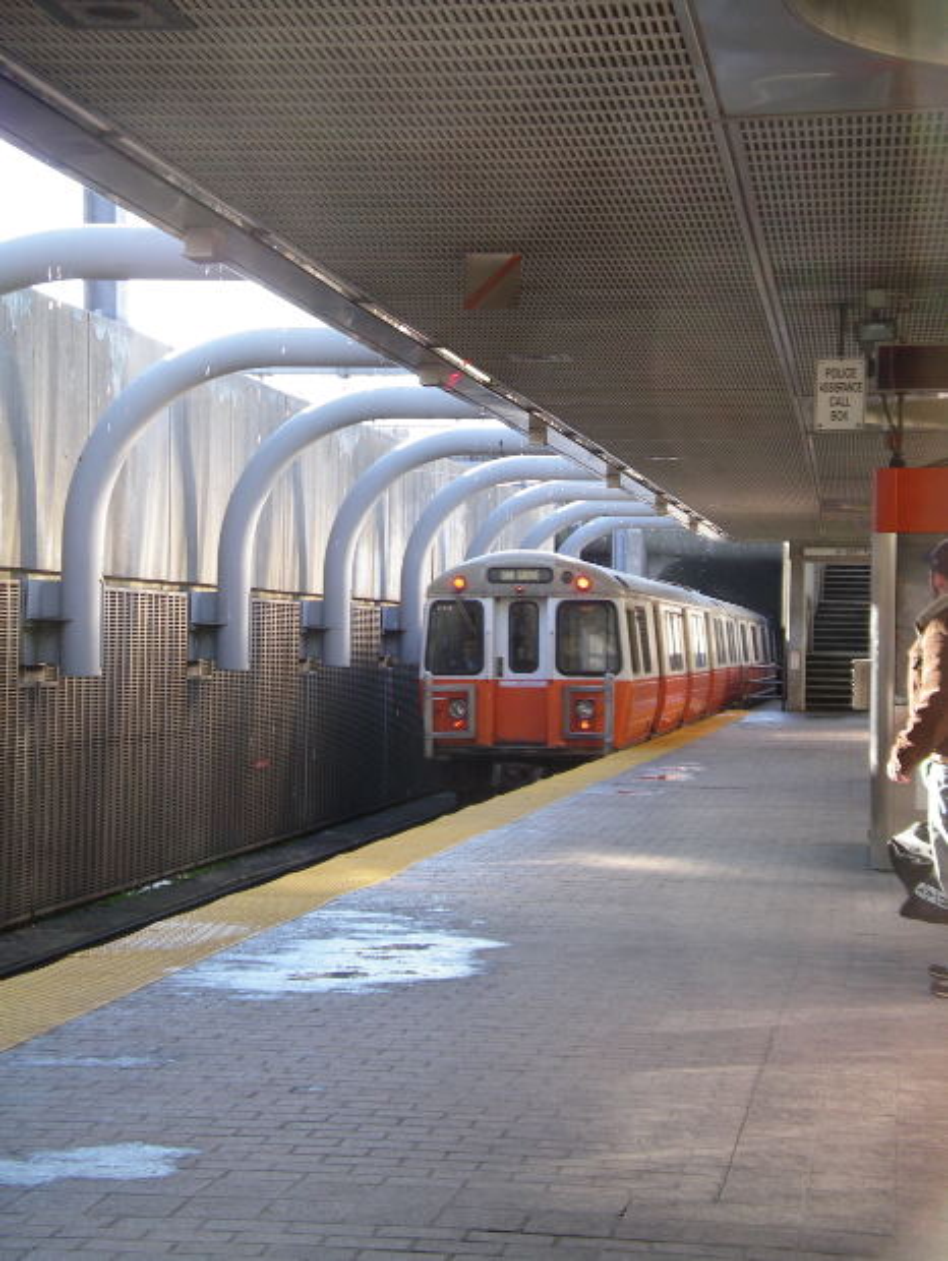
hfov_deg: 20.5
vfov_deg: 27.0
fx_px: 2625
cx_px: 474
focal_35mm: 72
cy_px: 630
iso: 125
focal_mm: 14.9
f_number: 3.5
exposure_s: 1/100
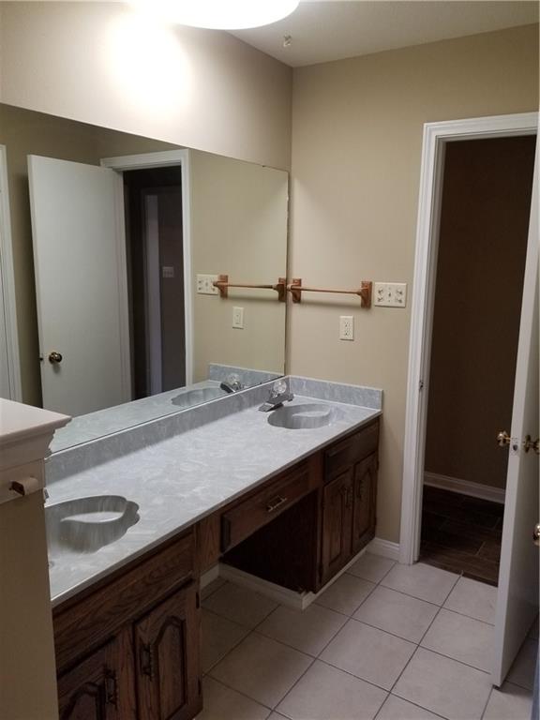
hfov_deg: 53.1
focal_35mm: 26
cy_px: 360
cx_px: 270
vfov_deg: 67.3
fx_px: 541
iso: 100
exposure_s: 1/60
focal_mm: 4.25
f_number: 1.7
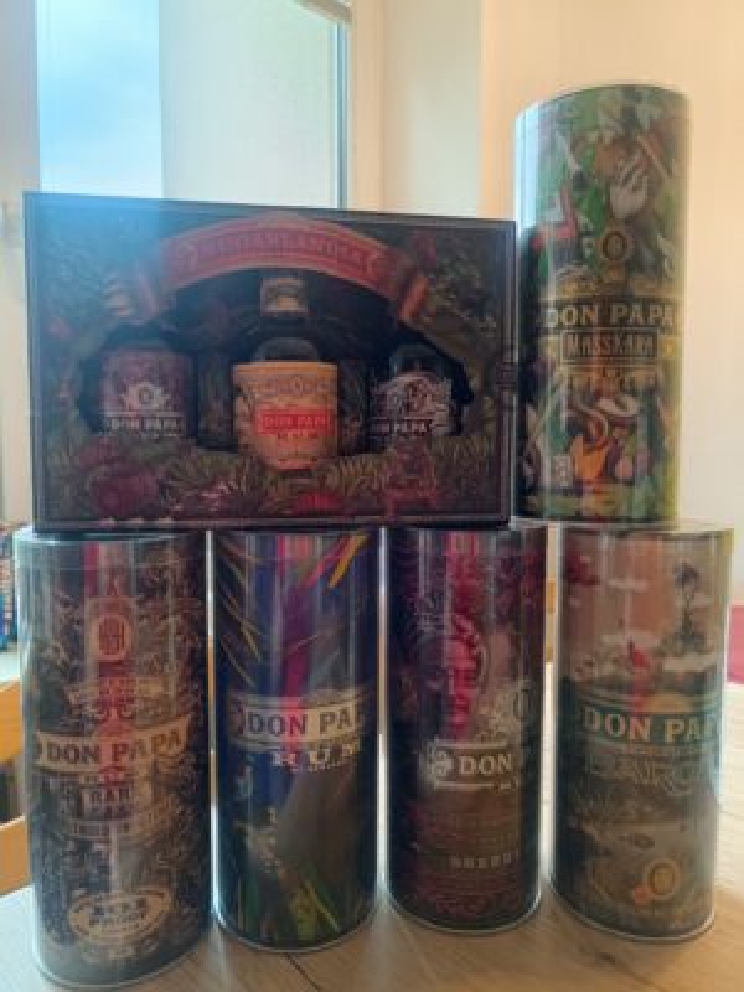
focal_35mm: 24
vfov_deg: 71.6
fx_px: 688
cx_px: 372
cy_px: 496
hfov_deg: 56.8
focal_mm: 5.59
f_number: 1.88
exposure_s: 1/50.1
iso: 451
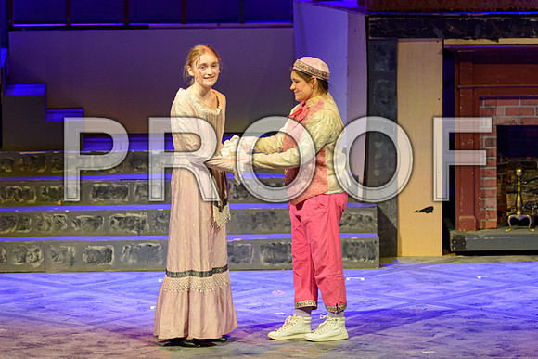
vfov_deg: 5.2
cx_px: 247
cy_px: 58
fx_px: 3981
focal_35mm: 266
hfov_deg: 7.7
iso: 1000
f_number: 5
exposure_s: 1/100
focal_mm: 155
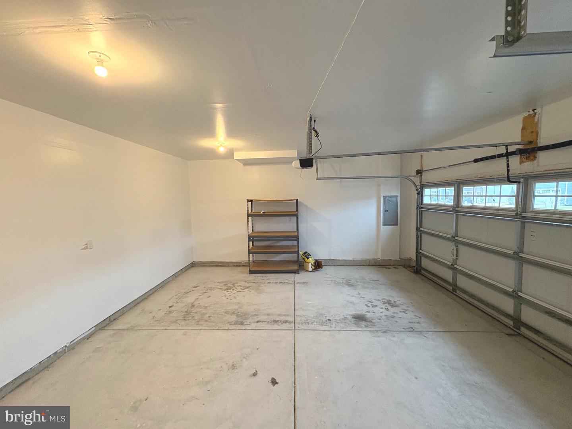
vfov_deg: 85.7
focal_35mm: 14
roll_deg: +1.9
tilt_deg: -3.7
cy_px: 214
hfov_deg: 102.1
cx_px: 286
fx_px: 231
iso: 320
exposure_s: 1/60
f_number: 2.2
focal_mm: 2.22
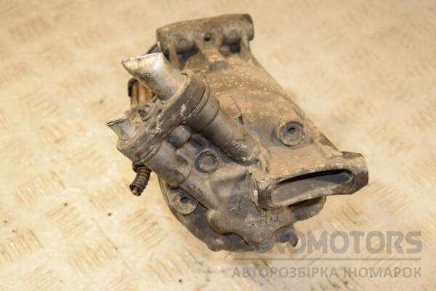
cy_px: 146
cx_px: 218
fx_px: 908
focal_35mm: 75
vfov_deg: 18.2
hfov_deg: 27.0
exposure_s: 1/200
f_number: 7.1
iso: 800
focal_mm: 50
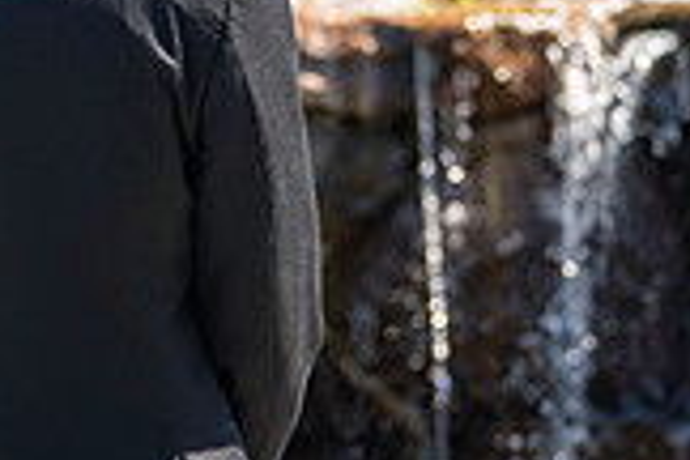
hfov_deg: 8.1
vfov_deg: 5.5
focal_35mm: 250
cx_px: -183
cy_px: -162
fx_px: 4791
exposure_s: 1/3200
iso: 1000
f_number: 3.5
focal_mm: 70
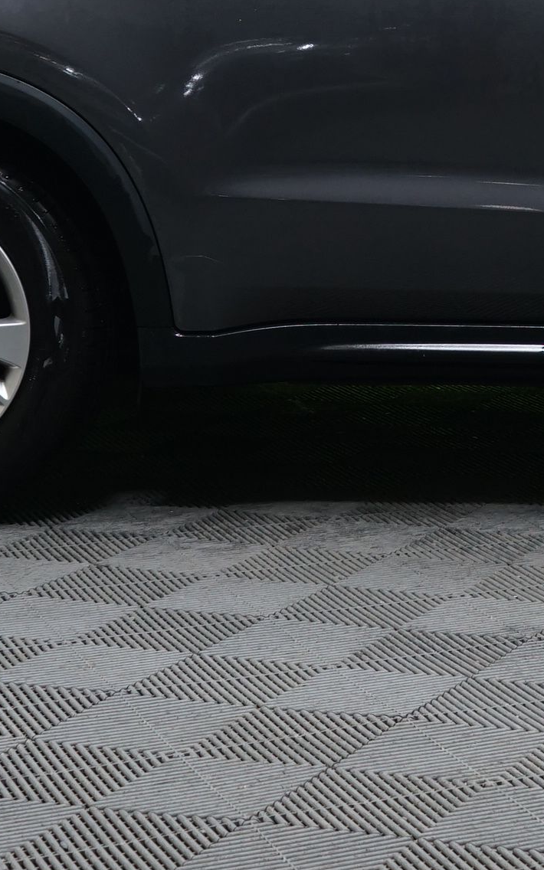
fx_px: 2680
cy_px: 31
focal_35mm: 113
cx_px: 762
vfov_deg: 18.1
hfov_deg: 11.2
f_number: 5
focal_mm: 32
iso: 640
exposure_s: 1/20
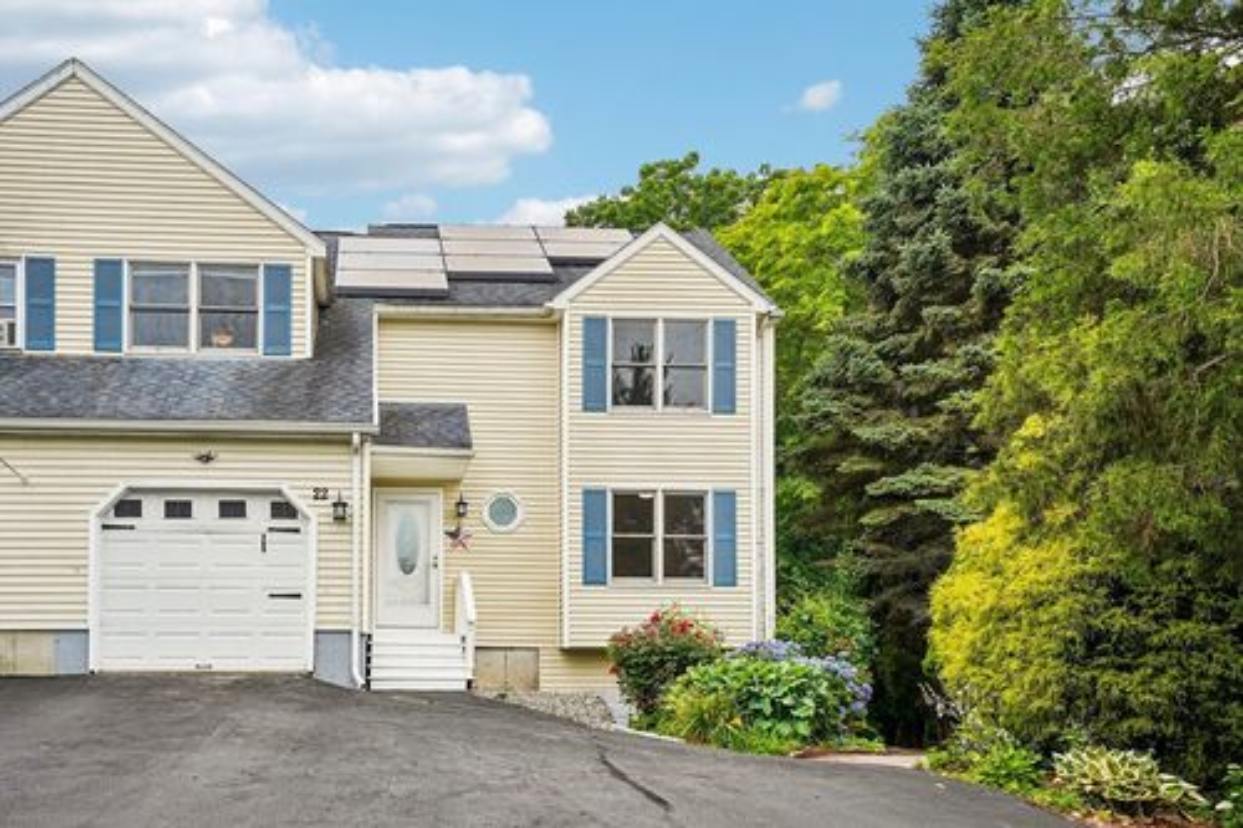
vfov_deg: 41.1
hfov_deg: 58.7
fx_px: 1104
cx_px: 622
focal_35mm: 32
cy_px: 414
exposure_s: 1/160
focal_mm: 32
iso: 100
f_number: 8
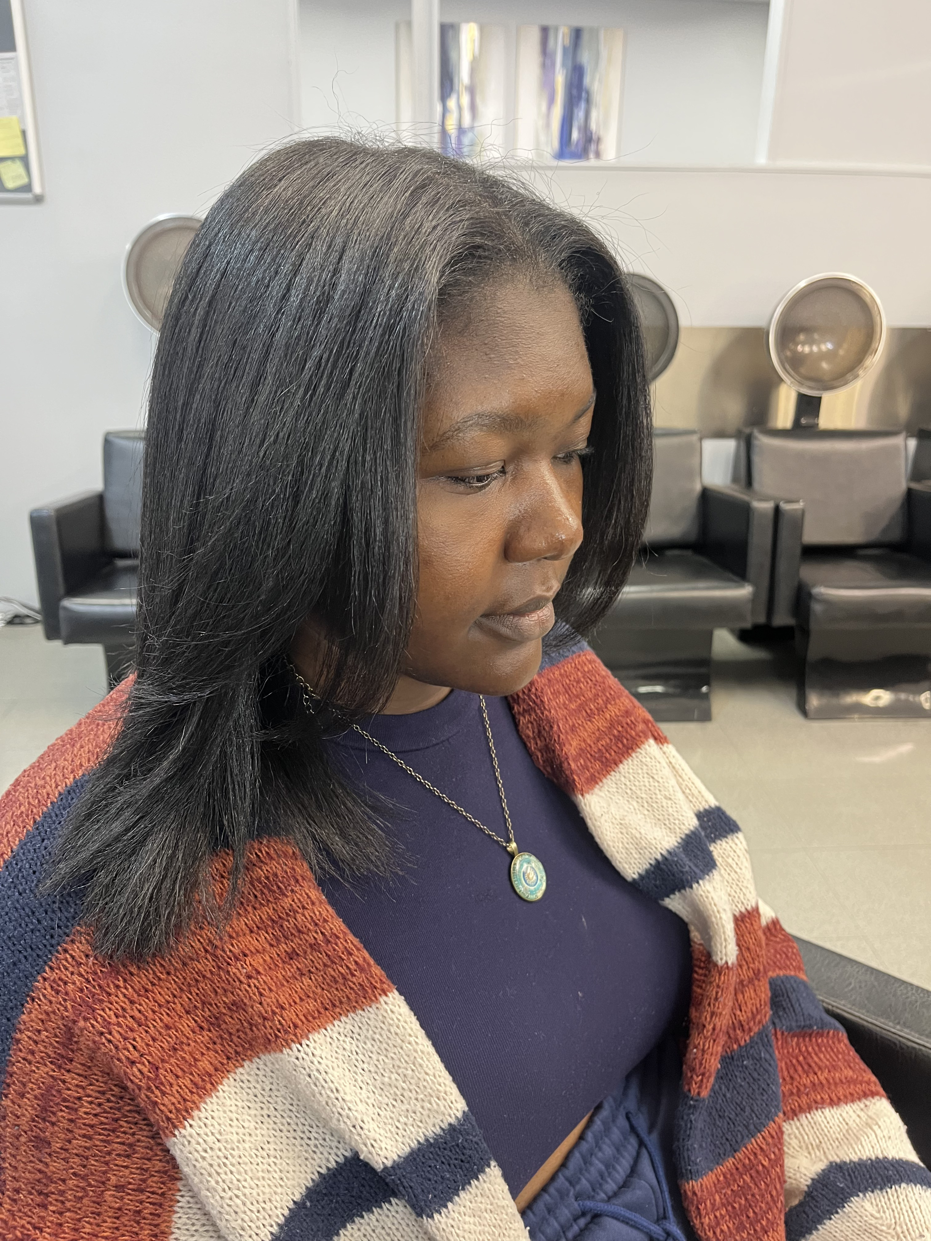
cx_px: 466
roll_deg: -0.3
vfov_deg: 67.3
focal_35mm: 26
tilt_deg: -23.2
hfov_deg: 53.1
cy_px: 620
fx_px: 932
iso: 250
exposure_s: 1/60
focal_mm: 5.1
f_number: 1.6
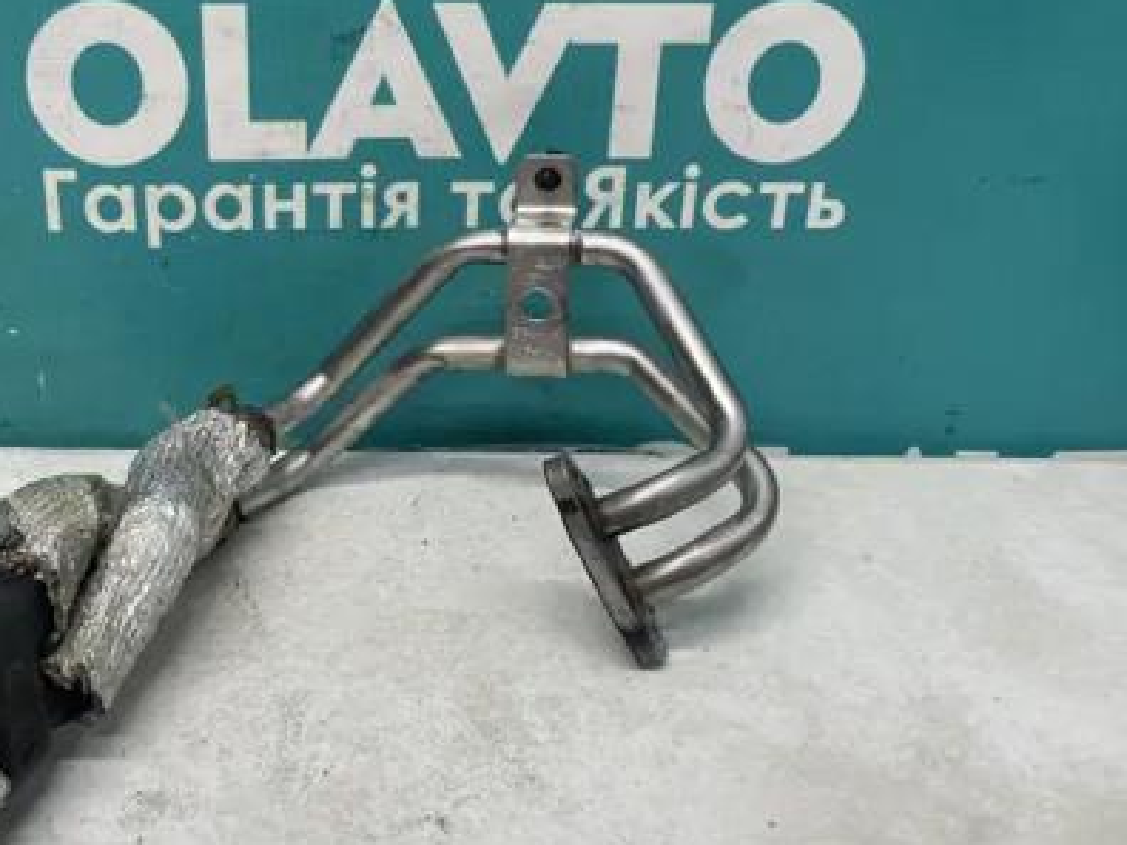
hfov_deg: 44.0
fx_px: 1367
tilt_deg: -25.8
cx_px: 353
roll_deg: +0.8
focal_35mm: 42
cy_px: 401
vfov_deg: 34.3
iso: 80
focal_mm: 4.2
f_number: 1.6
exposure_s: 1/100
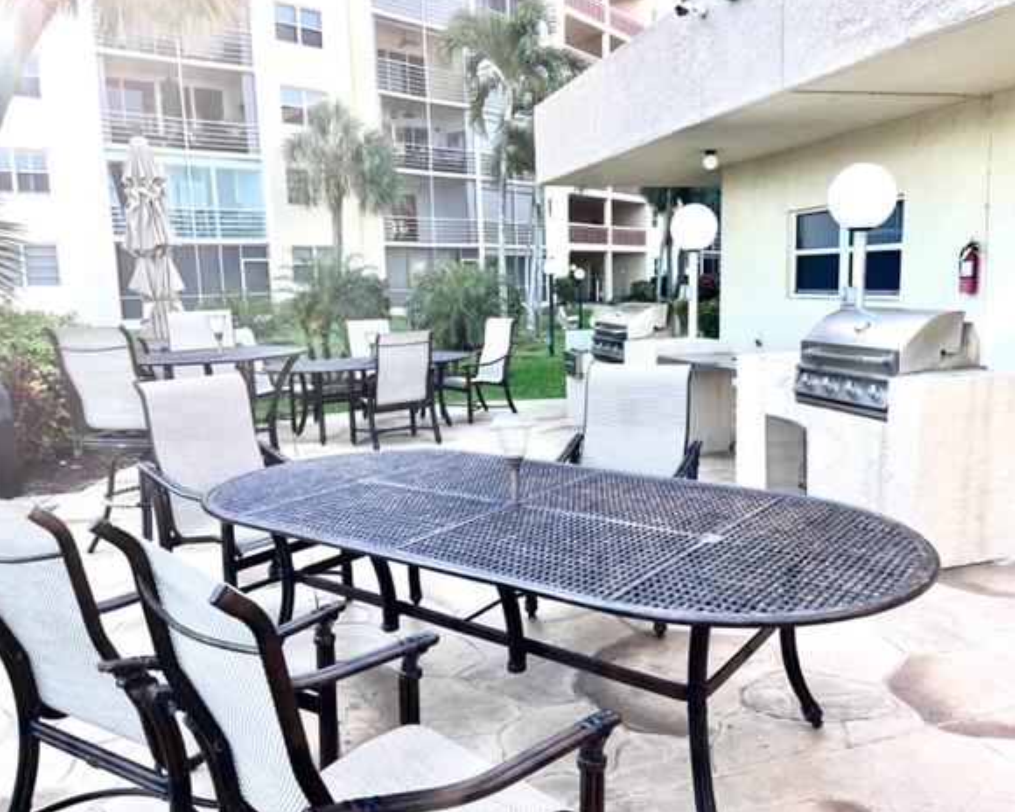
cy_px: 399
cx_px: 546
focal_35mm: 28
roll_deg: +2.7
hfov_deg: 62.1
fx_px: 841
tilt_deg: -9.4
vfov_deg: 51.5
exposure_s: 1/563
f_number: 1.6
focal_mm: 5.1
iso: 50
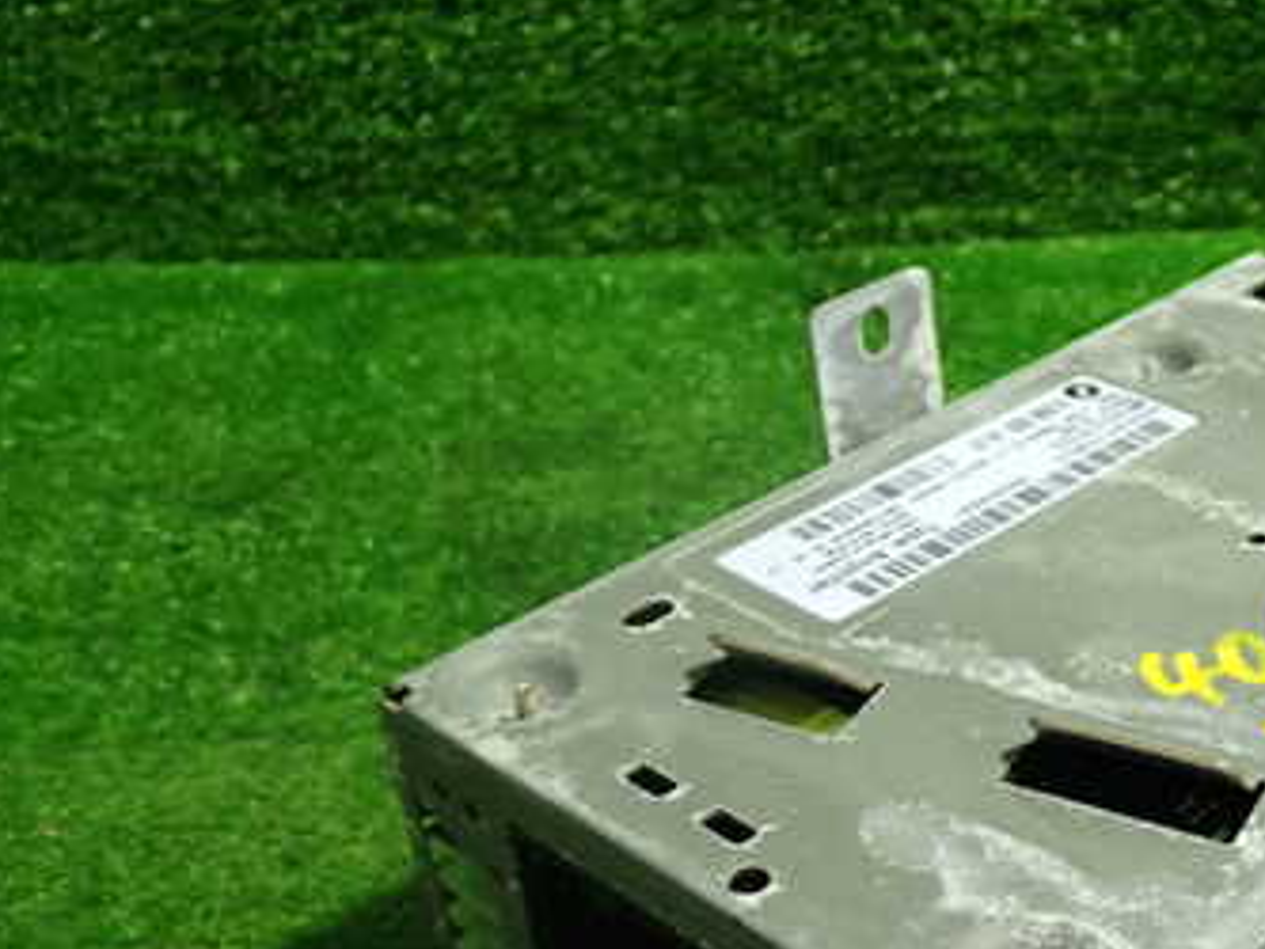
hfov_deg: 34.2
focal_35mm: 54
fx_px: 1974
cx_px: 1056
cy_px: 717
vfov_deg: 26.7
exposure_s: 1/30
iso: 200
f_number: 2.3
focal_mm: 5.4
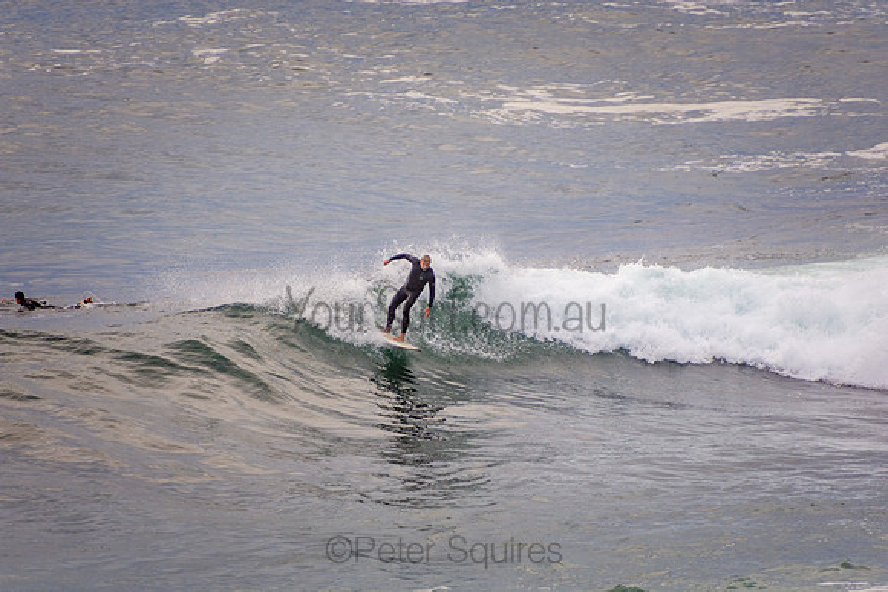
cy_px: 296
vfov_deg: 2.3
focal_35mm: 600
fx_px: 14803
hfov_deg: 3.4
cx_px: 444
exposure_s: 1/800
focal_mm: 400
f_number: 5.6
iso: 450
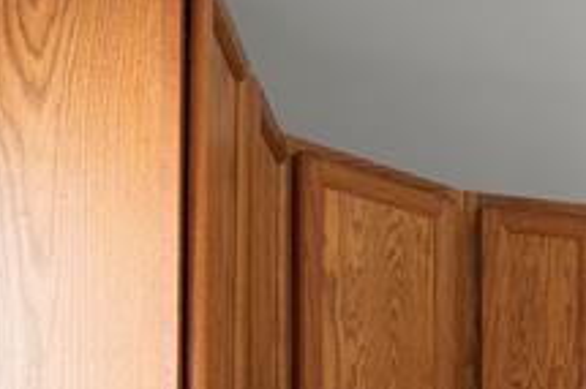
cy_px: 641
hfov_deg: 17.8
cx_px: 1158
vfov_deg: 15.1
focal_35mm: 81
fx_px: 1317
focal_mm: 17
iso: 100
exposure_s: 1/10
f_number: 7.1
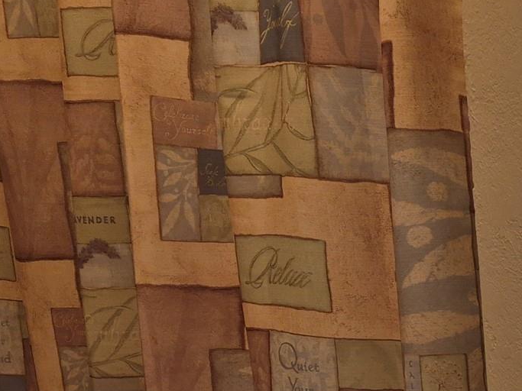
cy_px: 519
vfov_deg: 19.5
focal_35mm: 69
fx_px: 1040
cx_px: 744
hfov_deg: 23.5
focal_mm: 5.4
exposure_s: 1/120
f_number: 1.8
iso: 125
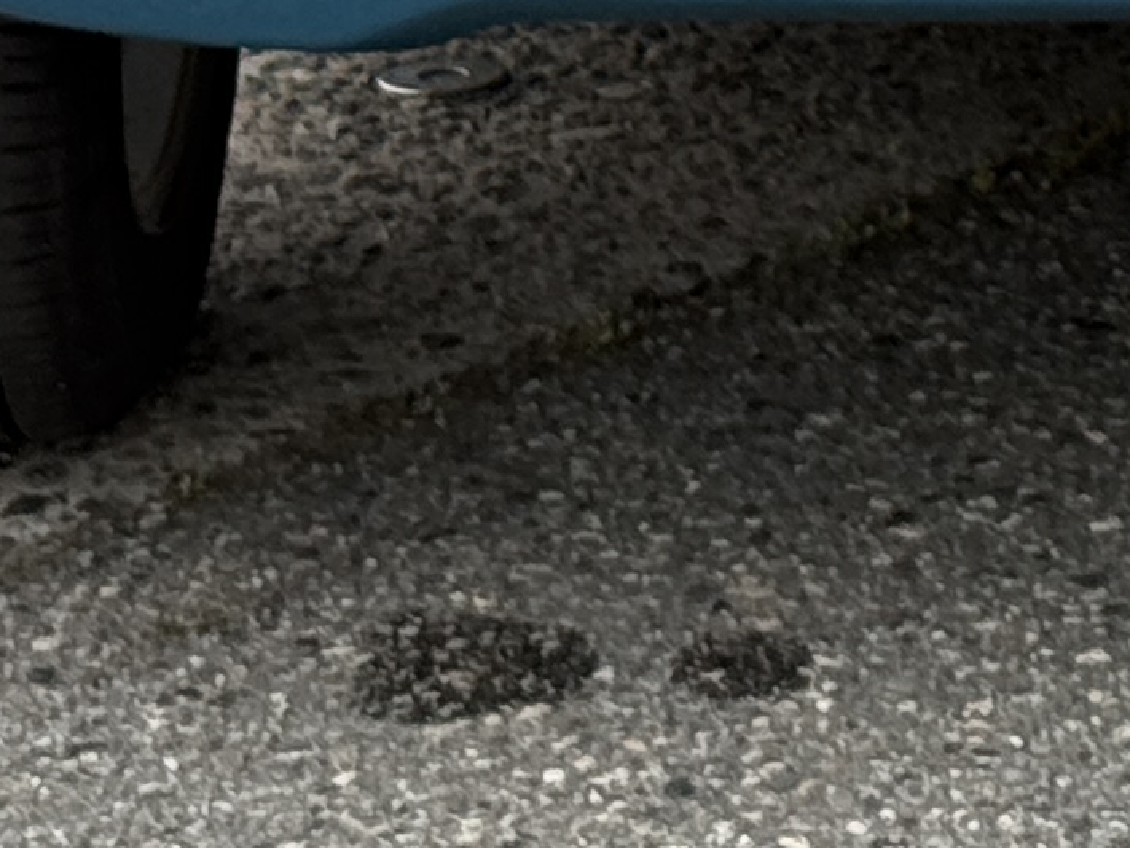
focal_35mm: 273
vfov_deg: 5.3
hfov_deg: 7.2
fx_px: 8913
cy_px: -1299
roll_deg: +1.5
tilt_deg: -7.9
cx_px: 1603
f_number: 1.78
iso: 80
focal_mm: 6.76
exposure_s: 1/2577
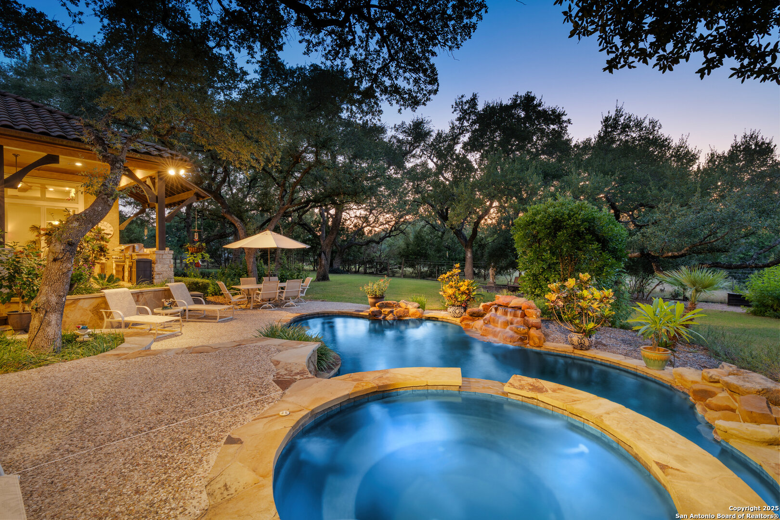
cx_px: 390
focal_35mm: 16
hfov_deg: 96.7
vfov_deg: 73.7
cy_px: 260
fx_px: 347
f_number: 11
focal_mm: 16
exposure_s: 30
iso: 100
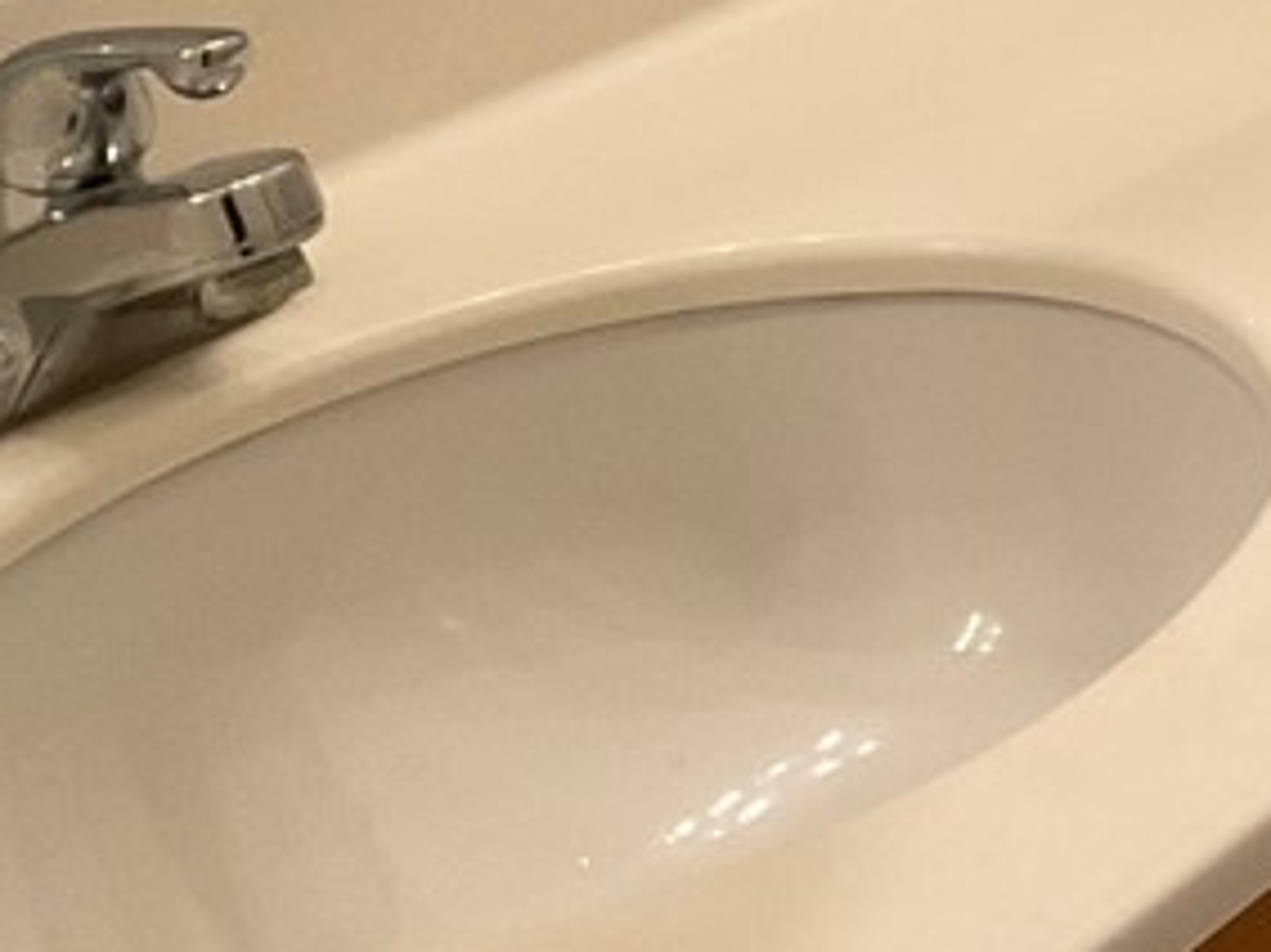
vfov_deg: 13.8
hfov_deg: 16.2
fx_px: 3854
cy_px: -40
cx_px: 2187
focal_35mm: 105
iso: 100
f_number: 1.8
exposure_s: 1/60
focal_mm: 3
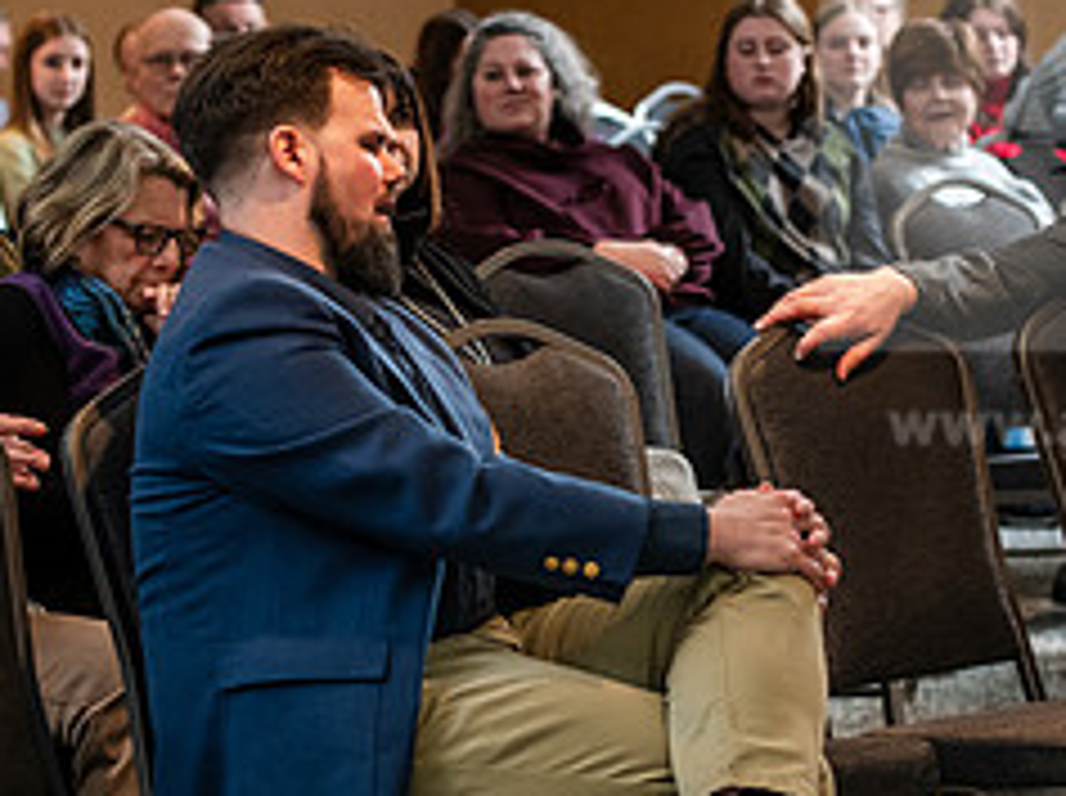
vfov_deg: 9.0
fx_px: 5073
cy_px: 519
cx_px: 684
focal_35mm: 165
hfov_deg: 12.0
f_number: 3.5
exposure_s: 1/200
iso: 800
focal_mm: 70
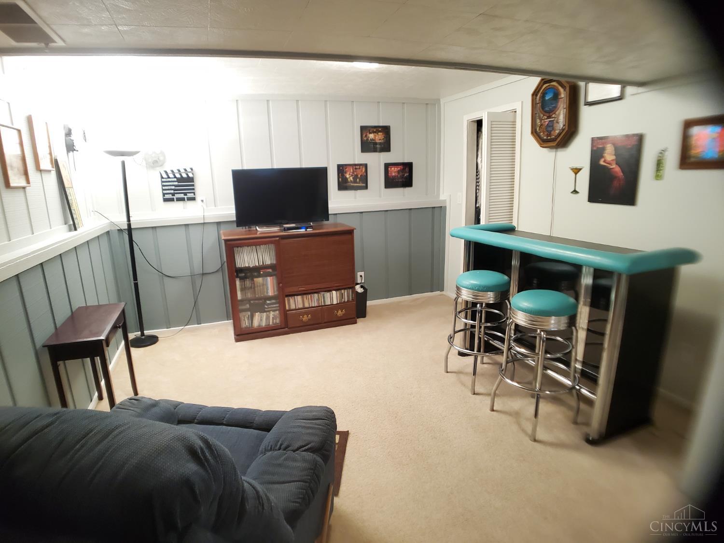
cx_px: 362
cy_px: 272
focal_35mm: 26
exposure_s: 1/60
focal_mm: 4.3
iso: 400
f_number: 1.5
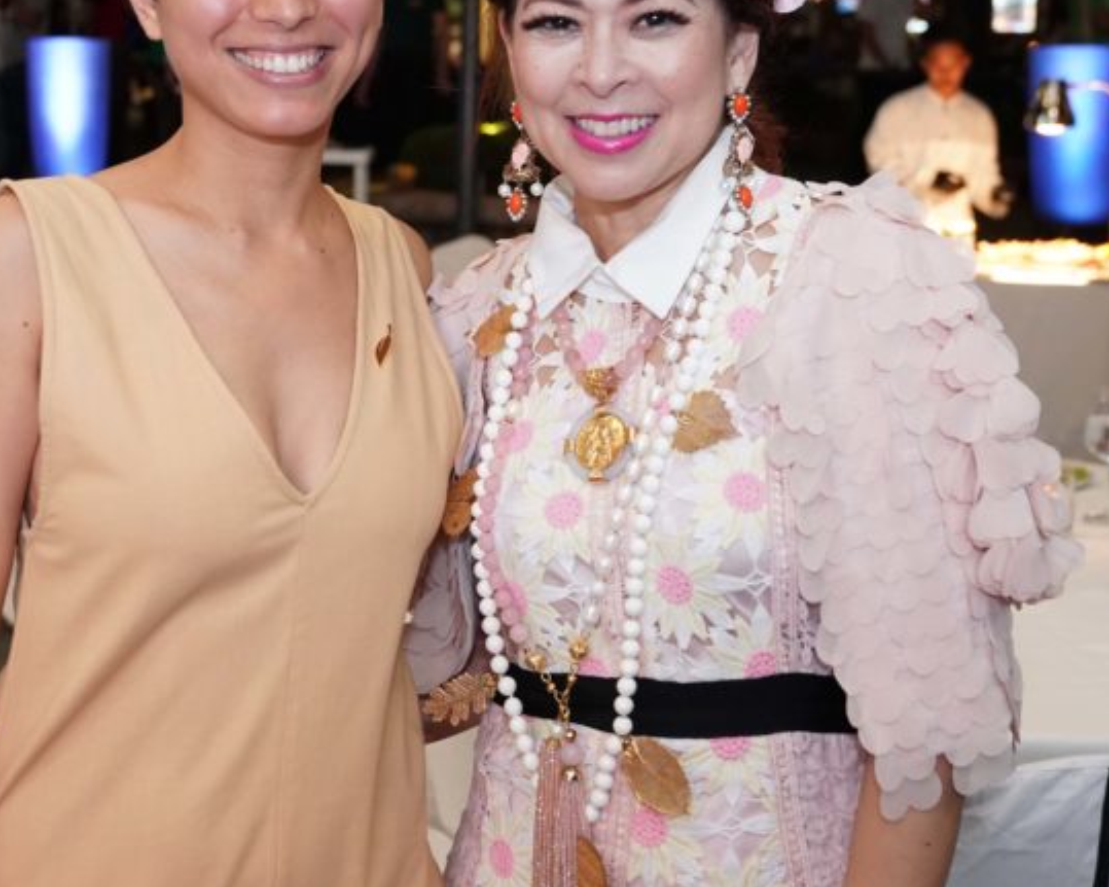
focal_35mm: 54
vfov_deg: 27.9
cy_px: 281
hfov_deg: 34.5
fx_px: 1772
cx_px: 389
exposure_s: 1/125
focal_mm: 31
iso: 4000
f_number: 4
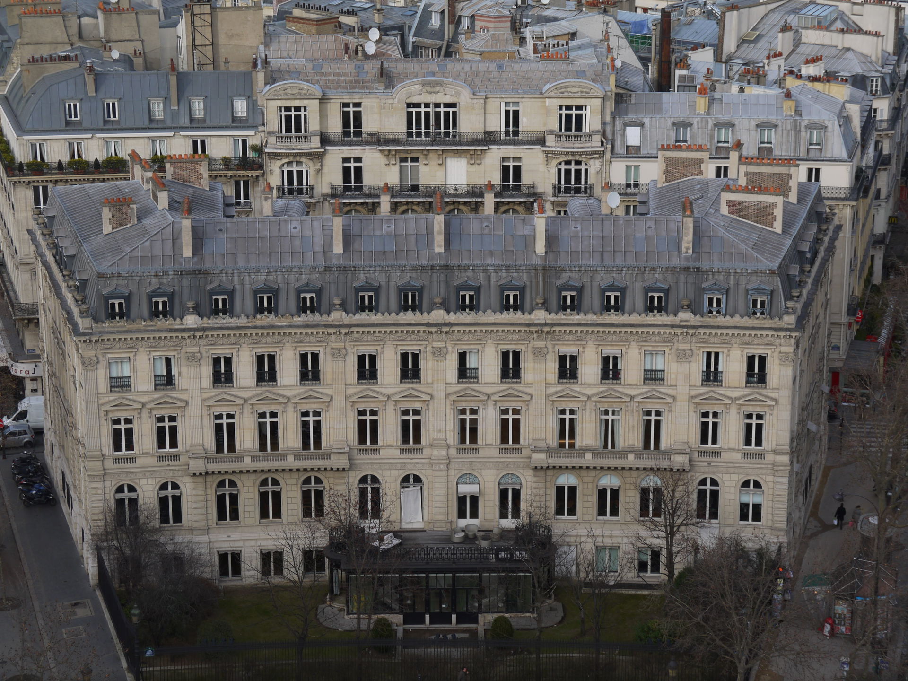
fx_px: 2203
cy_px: 340
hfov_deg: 23.3
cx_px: 454
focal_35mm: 84
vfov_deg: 17.6
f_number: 8
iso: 160
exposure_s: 1/250
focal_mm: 42
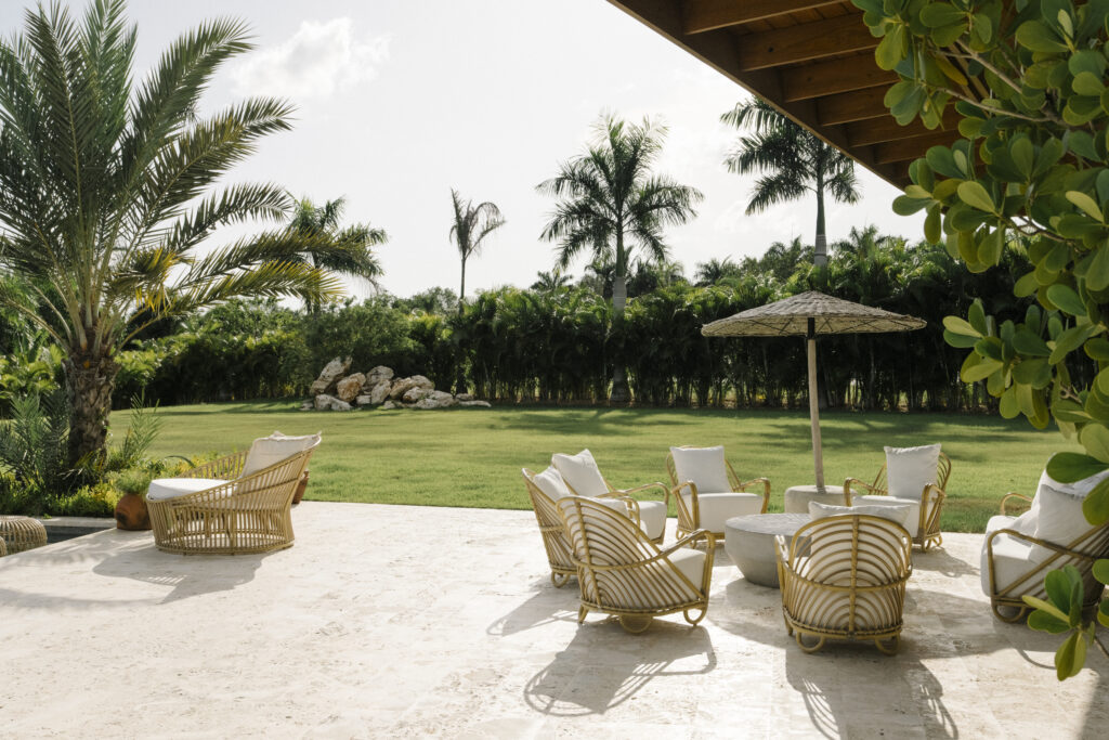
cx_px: 554
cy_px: 370
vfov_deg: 33.4
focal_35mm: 40
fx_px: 1232
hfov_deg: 48.5
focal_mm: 40
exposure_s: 1/3200
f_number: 9
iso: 640
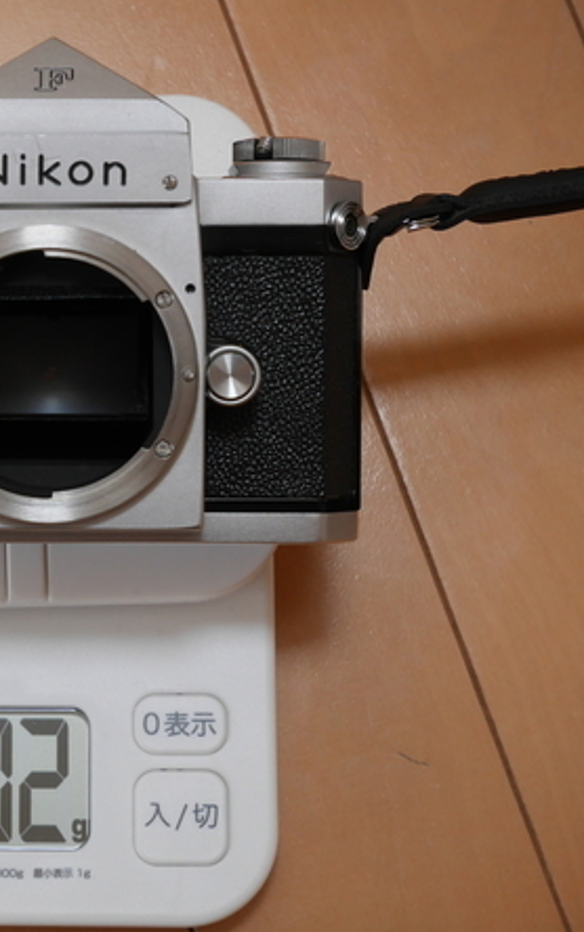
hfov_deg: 14.9
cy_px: 469
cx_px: -8
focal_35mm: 86
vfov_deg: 24.1
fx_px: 2187
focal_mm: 30
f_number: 5.6
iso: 640
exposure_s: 1/60
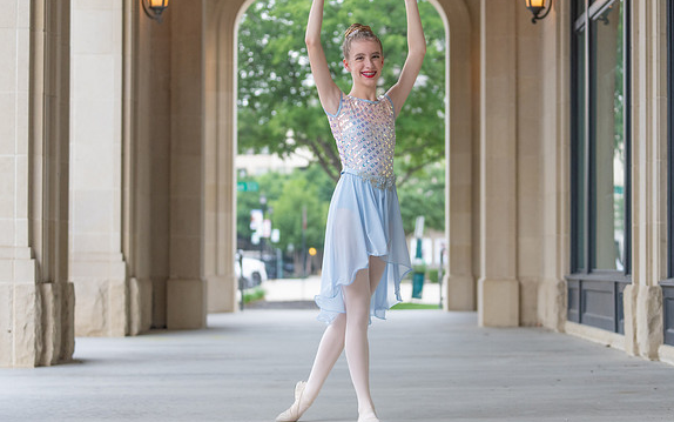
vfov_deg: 14.7
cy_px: 211
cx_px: 355
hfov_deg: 23.3
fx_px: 1635
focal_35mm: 89
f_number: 2.8
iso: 640
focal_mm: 70
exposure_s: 1/320
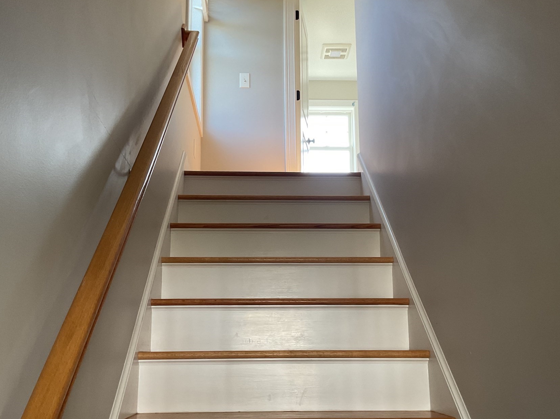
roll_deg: +2.3
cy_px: 245
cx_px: 276
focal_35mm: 36
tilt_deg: +10.9
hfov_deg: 51.4
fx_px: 582
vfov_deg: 39.5
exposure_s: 1/60
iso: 50
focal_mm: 3
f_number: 1.8
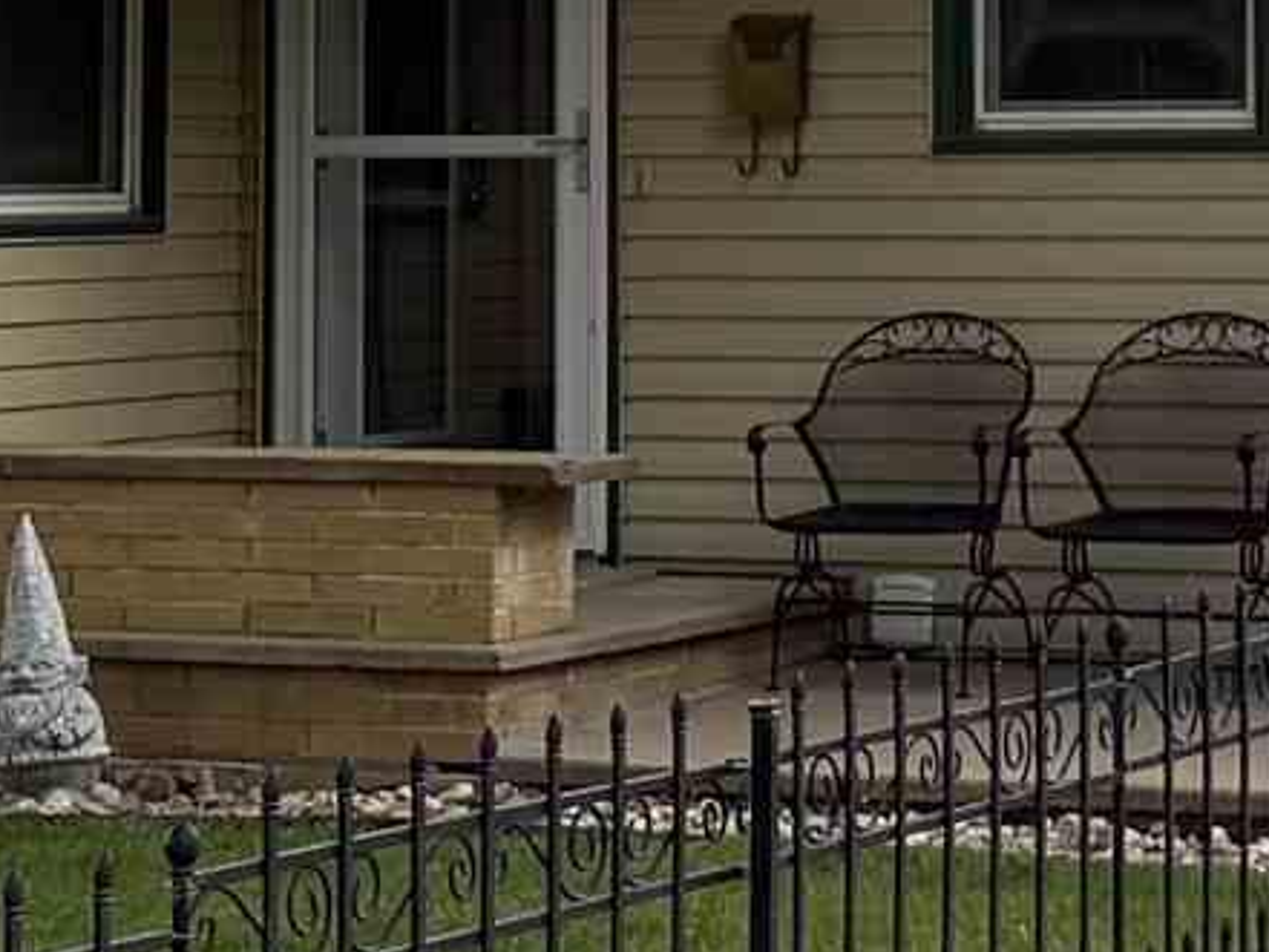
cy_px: -348
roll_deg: +0.6
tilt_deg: +4.8
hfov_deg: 11.8
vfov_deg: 8.7
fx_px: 6124
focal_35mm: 167
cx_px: 1001
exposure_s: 1/4167
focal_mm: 6.76
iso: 125
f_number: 1.78
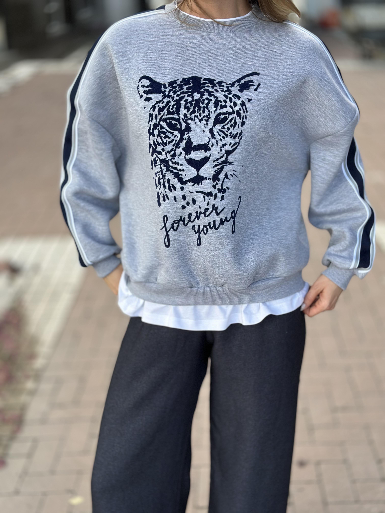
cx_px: 192
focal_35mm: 48
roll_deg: +0.0
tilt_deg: -23.6
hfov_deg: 30.3
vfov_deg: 39.7
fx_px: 712
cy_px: 256
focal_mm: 6.86
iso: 80
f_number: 1.78
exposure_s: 1/549
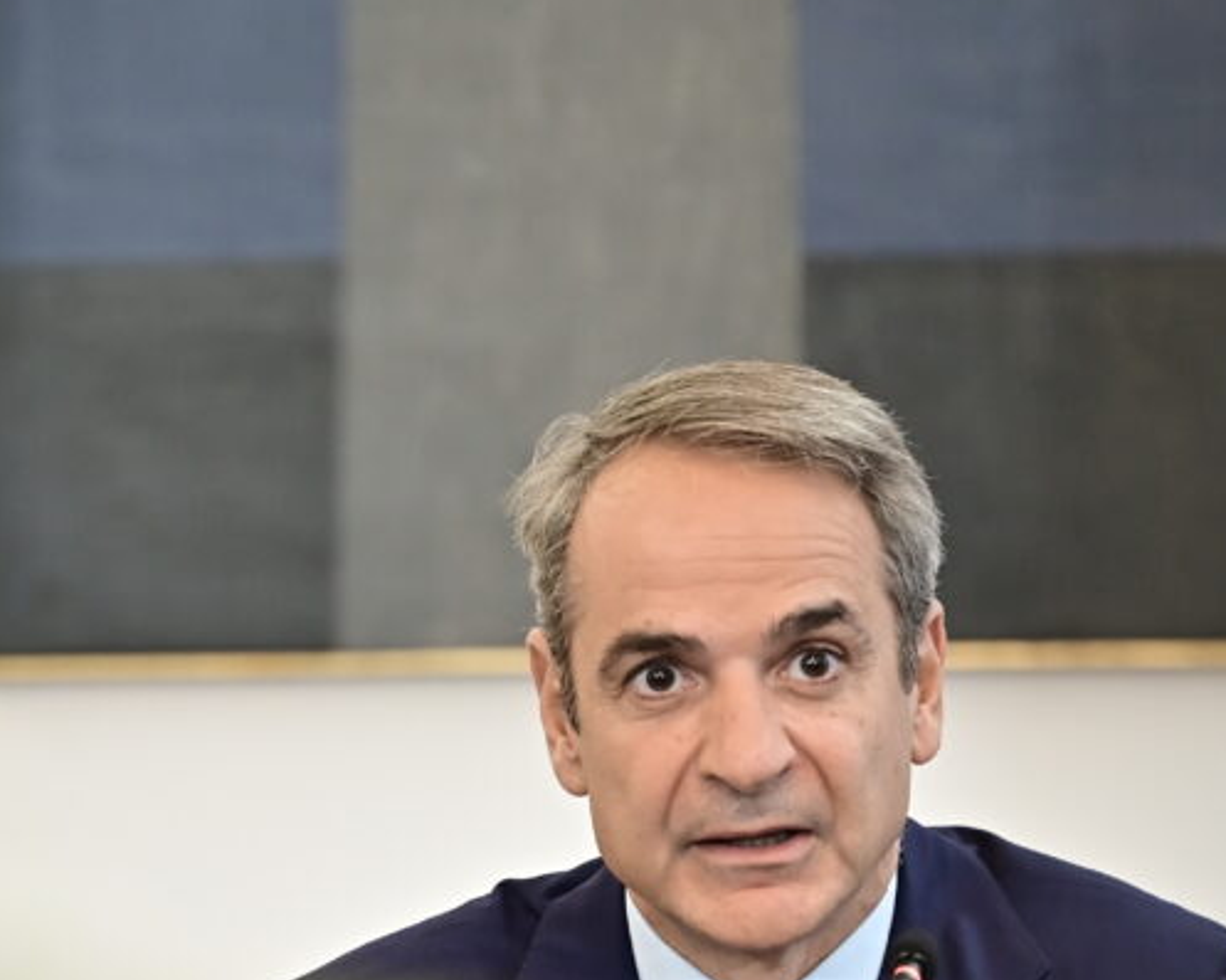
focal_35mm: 544
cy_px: 1165
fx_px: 19727
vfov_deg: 2.8
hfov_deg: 3.6
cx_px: 345
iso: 1000
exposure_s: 1/160
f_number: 2.8
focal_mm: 200
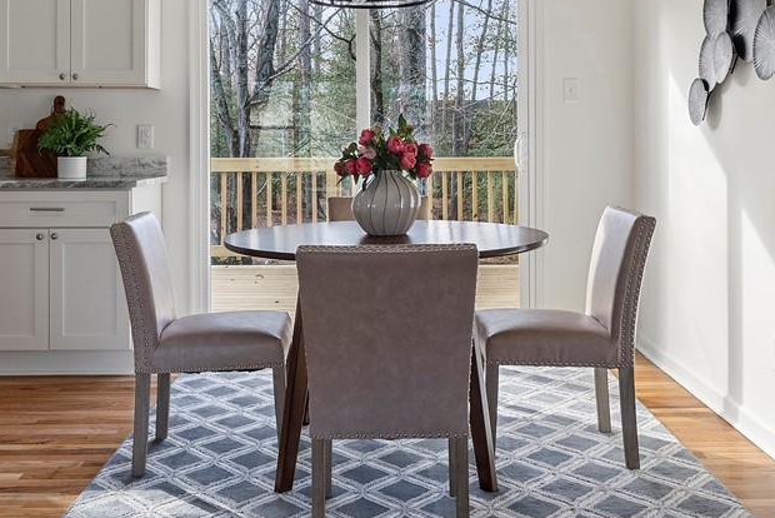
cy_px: 140
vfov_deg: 31.5
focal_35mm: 42
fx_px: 905
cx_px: 373
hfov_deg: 46.4
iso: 800
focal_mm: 24
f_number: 8
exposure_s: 1/15
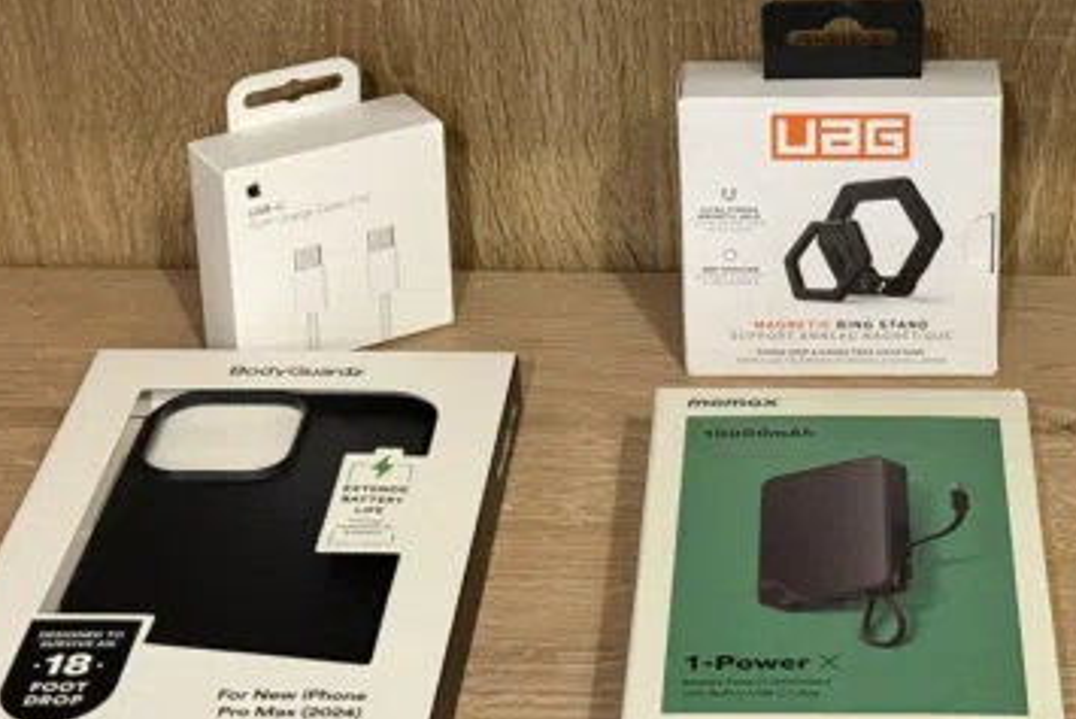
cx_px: 834
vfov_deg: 15.2
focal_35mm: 90
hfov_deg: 22.4
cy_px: 288
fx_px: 2691
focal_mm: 6.76
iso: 500
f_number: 1.78
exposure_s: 1/25
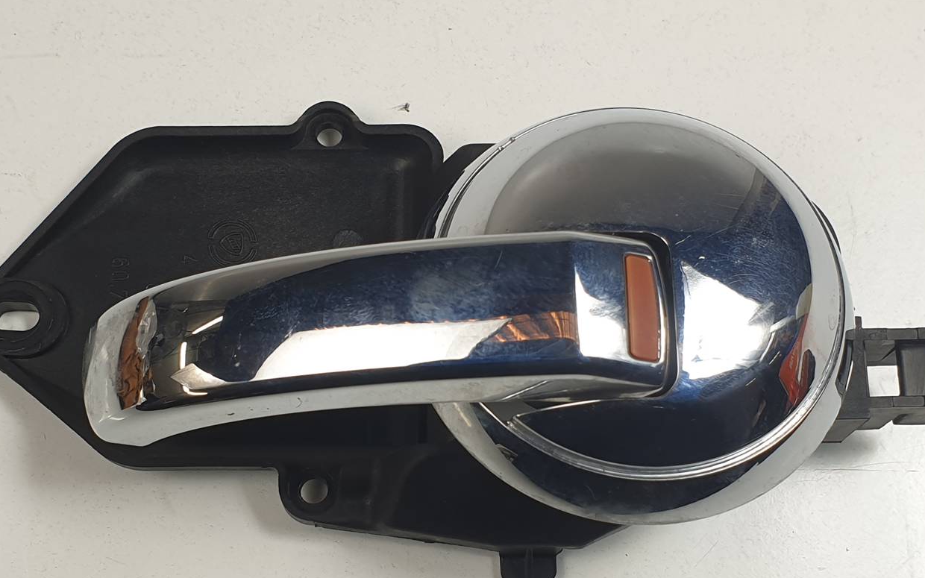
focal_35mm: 32
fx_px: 807
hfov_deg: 59.6
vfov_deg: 39.2
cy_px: 351
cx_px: 434
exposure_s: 1/195
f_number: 2.4
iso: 50
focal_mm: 4.3
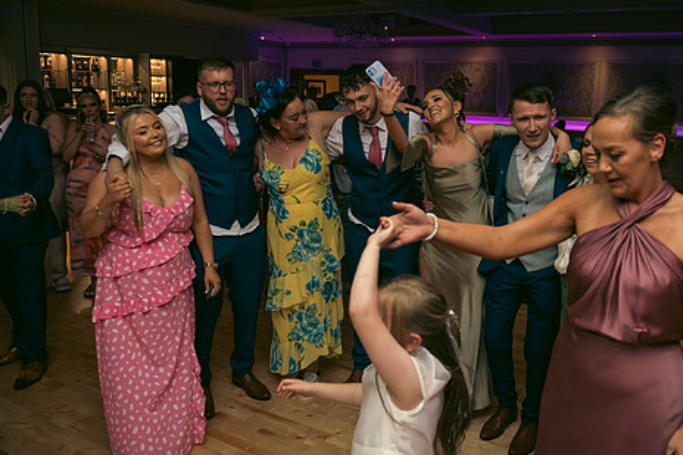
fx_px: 569
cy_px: 188
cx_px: 406
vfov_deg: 43.4
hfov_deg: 61.5
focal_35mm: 30
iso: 800
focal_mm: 24
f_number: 3.5
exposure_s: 1/160
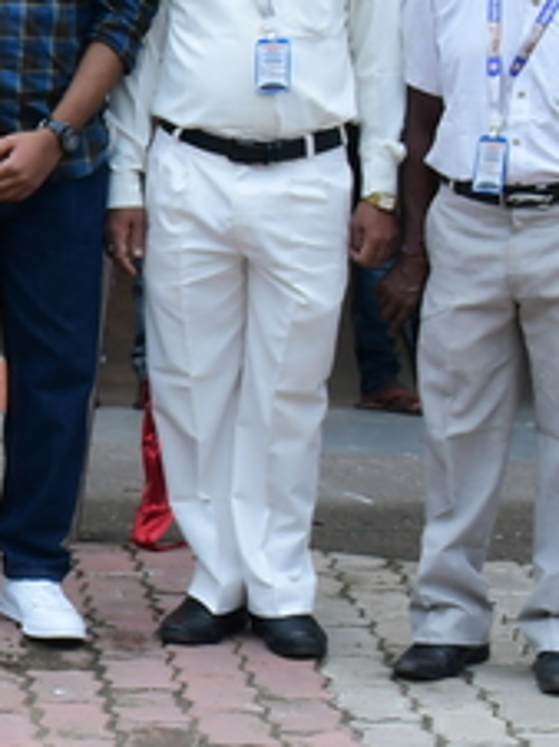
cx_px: -1002
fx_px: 3452
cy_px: 119
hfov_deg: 8.1
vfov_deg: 12.3
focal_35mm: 160
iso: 320
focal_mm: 24
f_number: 9
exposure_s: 1/160
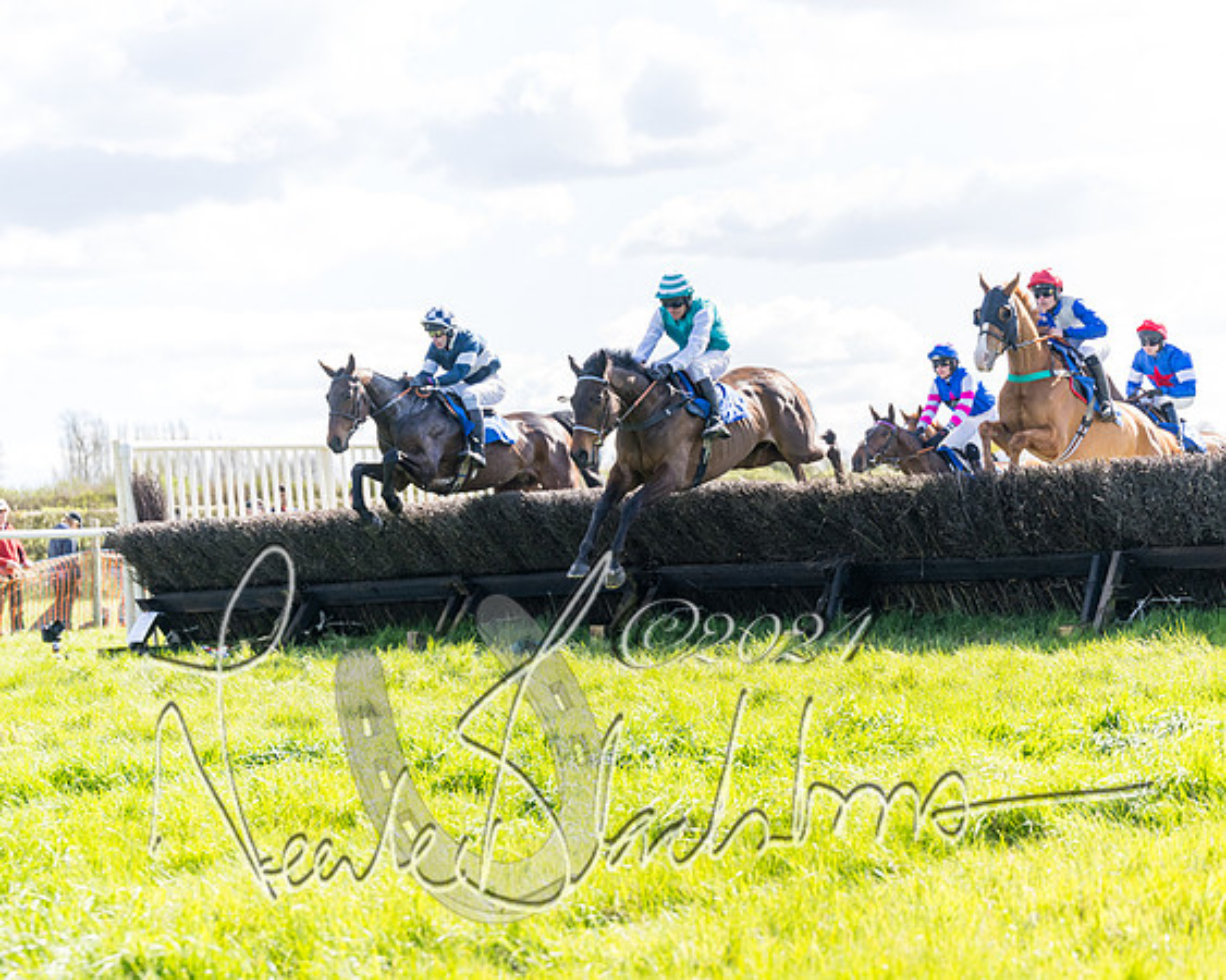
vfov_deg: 18.2
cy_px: 490
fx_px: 3064
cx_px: 736
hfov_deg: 22.6
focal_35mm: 84
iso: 400
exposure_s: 1/1600
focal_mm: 75
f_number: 4
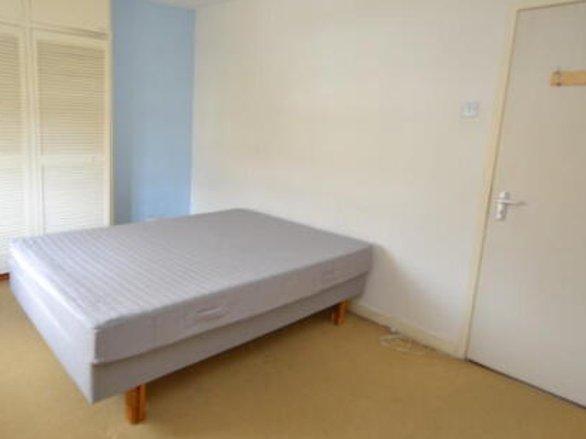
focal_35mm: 23
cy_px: 195
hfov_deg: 73.0
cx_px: 230
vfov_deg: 58.7
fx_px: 389
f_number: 3.5
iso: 1000
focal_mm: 10
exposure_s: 1/60
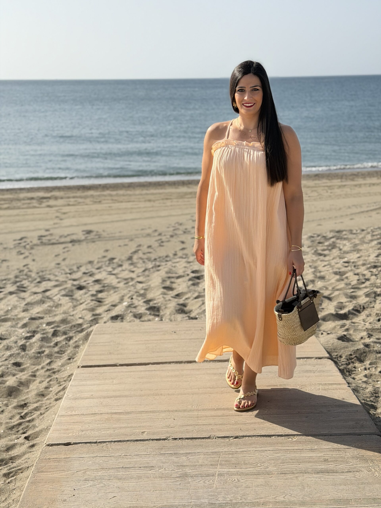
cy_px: 254
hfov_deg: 30.3
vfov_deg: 39.7
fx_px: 704
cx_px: 190
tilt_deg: -11.1
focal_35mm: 48
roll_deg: -2.4
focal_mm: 6.76
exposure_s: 1/6536
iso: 64
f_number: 1.78
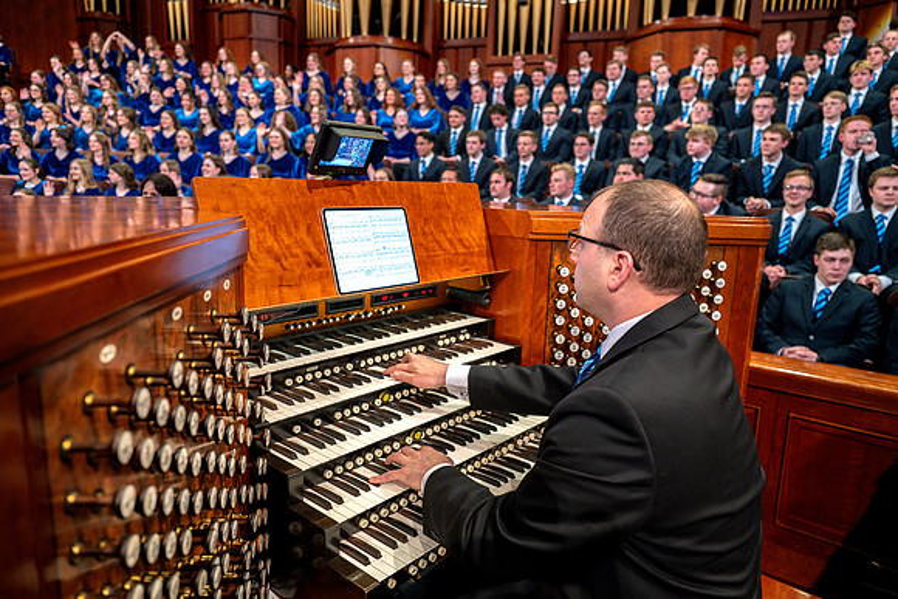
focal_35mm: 24
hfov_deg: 73.7
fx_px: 599
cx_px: 449
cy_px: 300
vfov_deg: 53.2
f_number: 2.8
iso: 1600
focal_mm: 24
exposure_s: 1/250
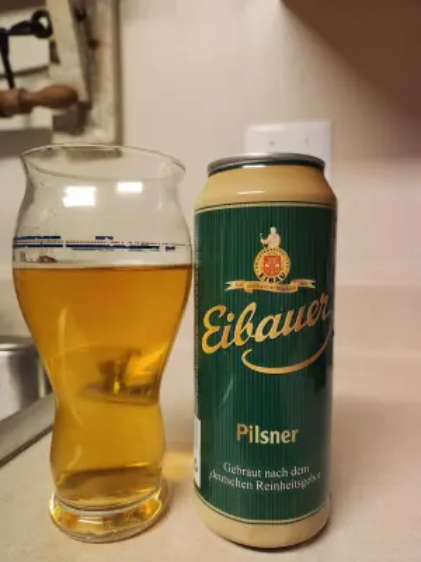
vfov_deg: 73.9
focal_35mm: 23
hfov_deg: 58.9
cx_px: 210
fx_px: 373
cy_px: 281
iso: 800
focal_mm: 5.4
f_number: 1.8
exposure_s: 1/120
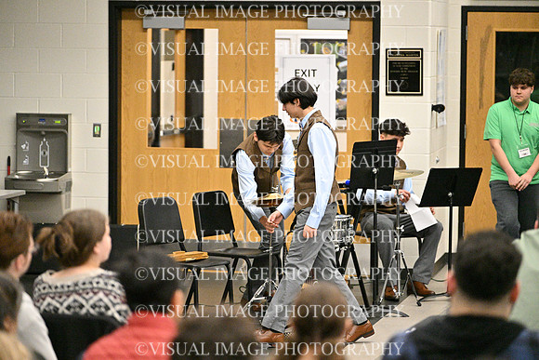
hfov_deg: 16.0
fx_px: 1917
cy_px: 180
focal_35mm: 128
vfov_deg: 10.7
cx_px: 270
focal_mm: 128
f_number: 2.8
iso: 12800
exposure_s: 1/1000
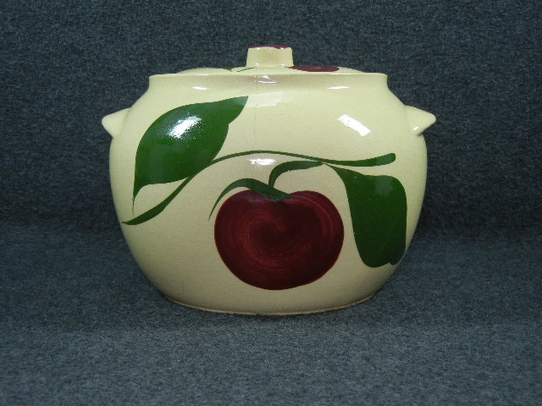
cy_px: 203
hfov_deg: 36.8
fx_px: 814
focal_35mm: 52
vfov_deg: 28.0
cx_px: 271
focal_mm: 9.3
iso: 268
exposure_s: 1/30
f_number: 3.9
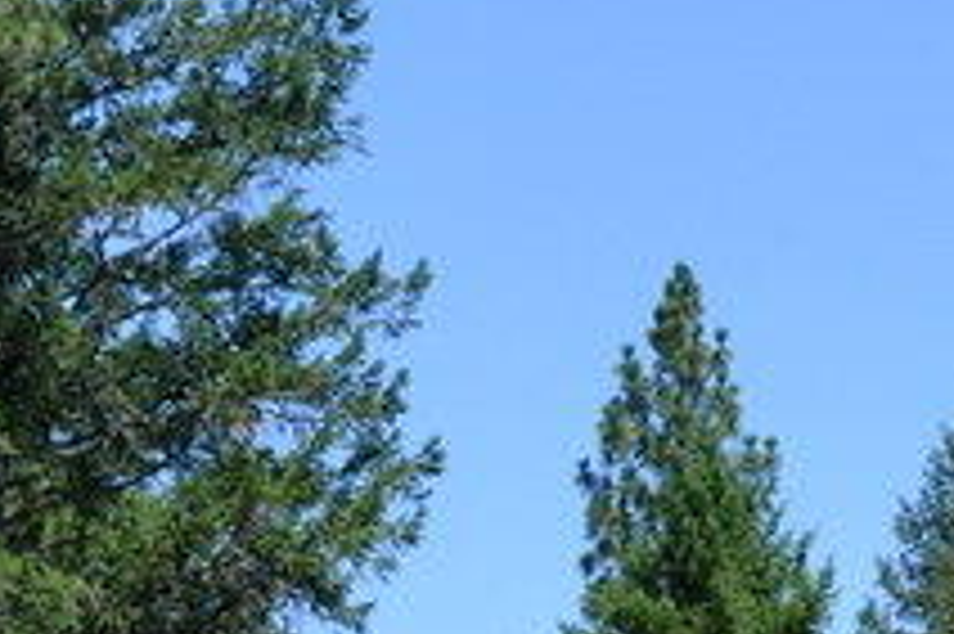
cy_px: 1012
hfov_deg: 12.2
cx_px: 108
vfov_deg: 8.0
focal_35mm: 168
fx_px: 4448
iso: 100
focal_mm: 22
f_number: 7.1
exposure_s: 1/200
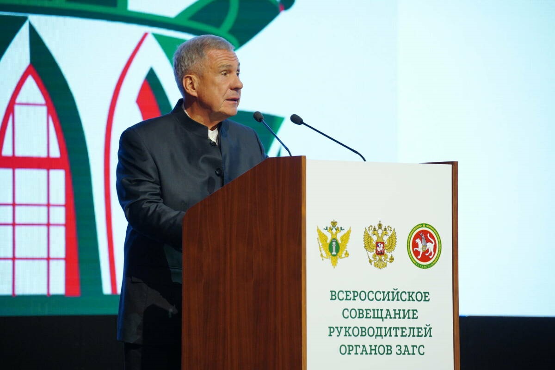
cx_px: 278
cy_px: 185
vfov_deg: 6.1
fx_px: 3476
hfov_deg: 9.1
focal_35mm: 226
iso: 2500
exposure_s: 1/100
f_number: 6.3
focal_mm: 225.5
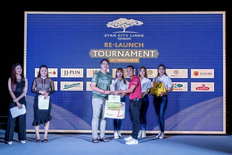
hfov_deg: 56.5
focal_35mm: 34
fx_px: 216
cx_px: 116
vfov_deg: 39.4
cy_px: 78
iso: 1000
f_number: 3.5
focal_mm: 33.5
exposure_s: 1/200
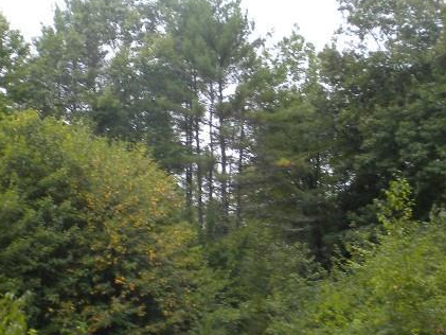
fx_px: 1160
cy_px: 176
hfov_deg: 21.8
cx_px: 224
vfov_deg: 16.4
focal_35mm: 90
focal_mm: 6.6
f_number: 3.5
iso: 64
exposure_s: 1/123
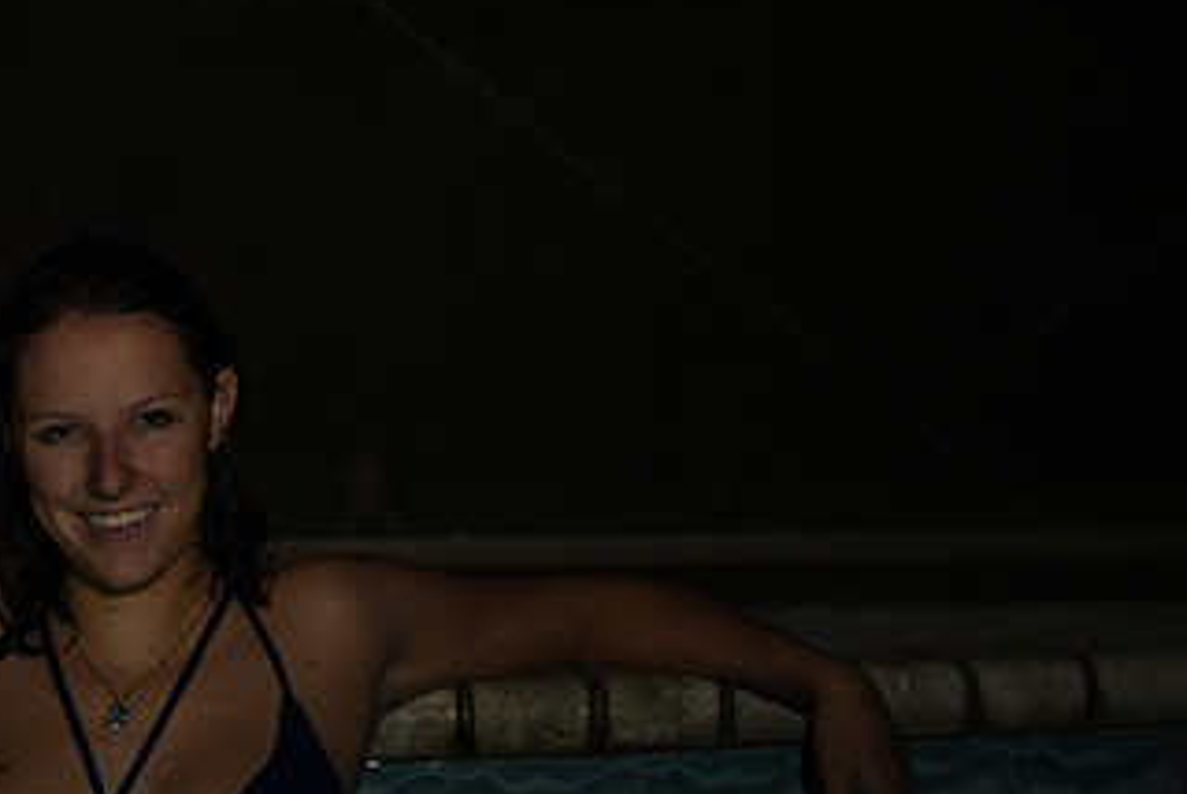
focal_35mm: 221
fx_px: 7293
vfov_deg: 6.2
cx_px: 126
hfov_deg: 9.3
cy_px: 547
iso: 400
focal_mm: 122
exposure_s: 1/80
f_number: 2.8
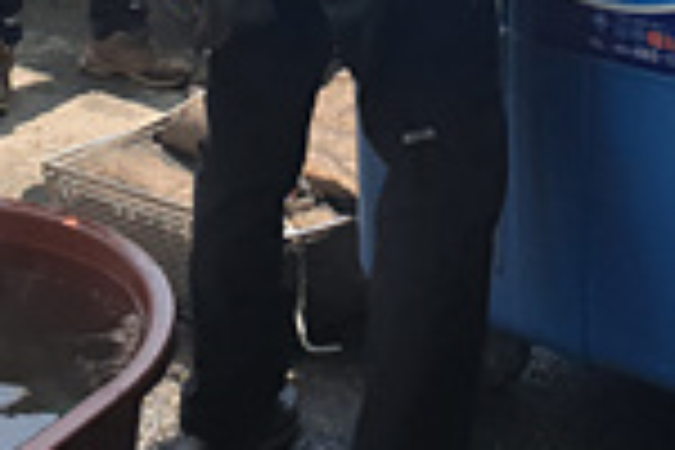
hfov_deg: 17.6
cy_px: -189
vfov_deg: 11.5
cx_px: 99
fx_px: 2156
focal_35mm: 115
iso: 50
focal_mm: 4.3
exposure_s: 1/1462
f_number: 2.4
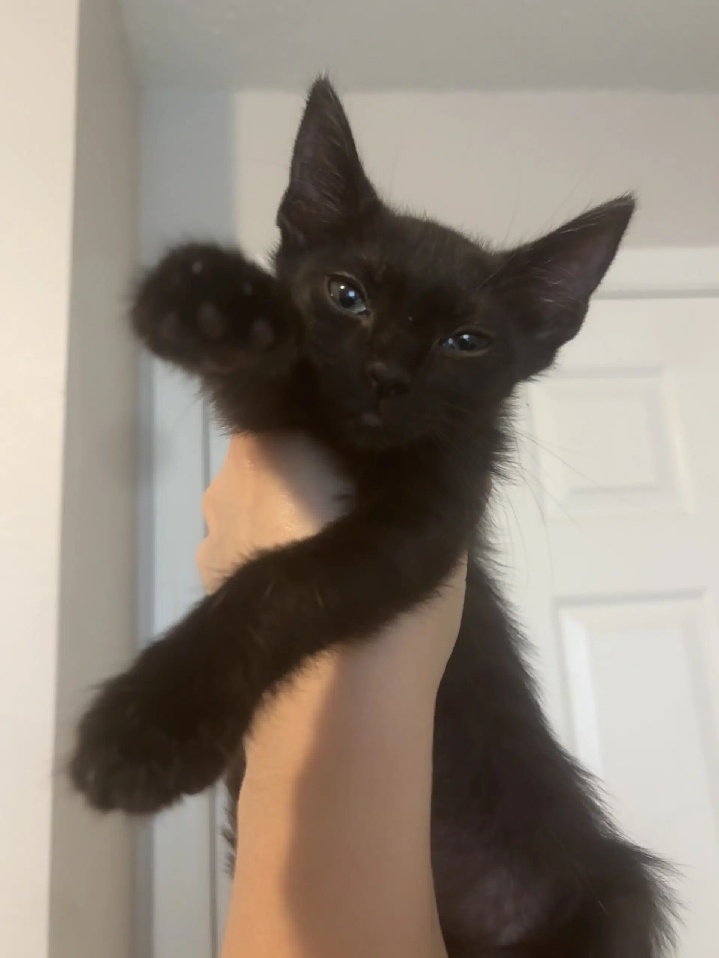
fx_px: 720
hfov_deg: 53.1
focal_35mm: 26
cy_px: 479
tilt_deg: +16.5
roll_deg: +2.6
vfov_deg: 67.3
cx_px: 360
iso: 500
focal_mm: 5.96
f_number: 1.6
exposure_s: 1/40
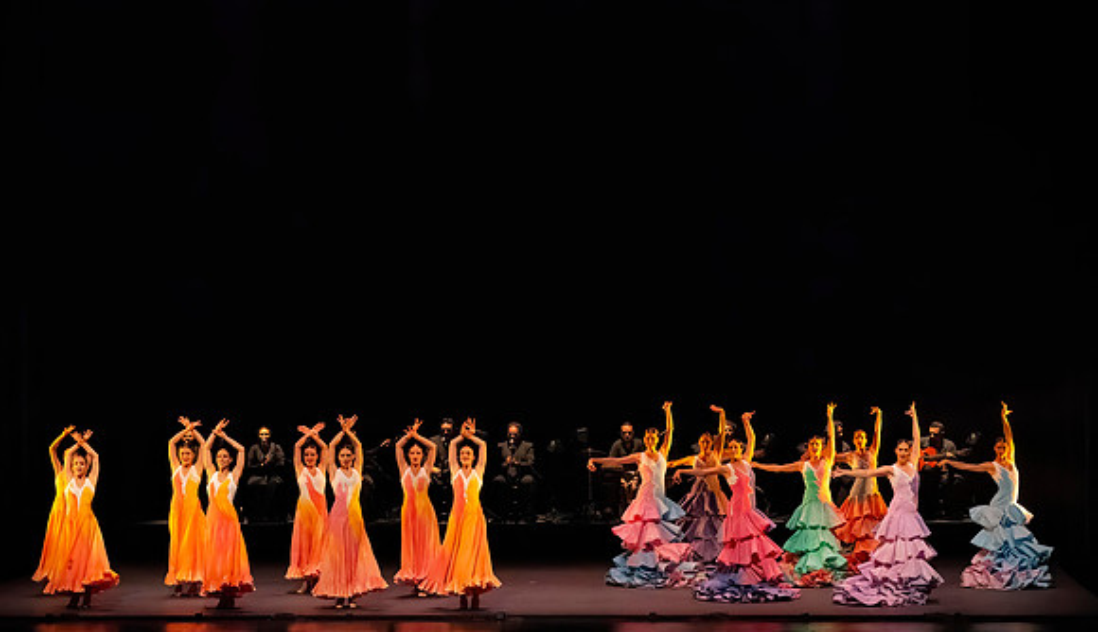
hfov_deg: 19.7
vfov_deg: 11.4
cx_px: 530
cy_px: 378
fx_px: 3156
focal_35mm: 108
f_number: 5.6
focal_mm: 100
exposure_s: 1/400
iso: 20000
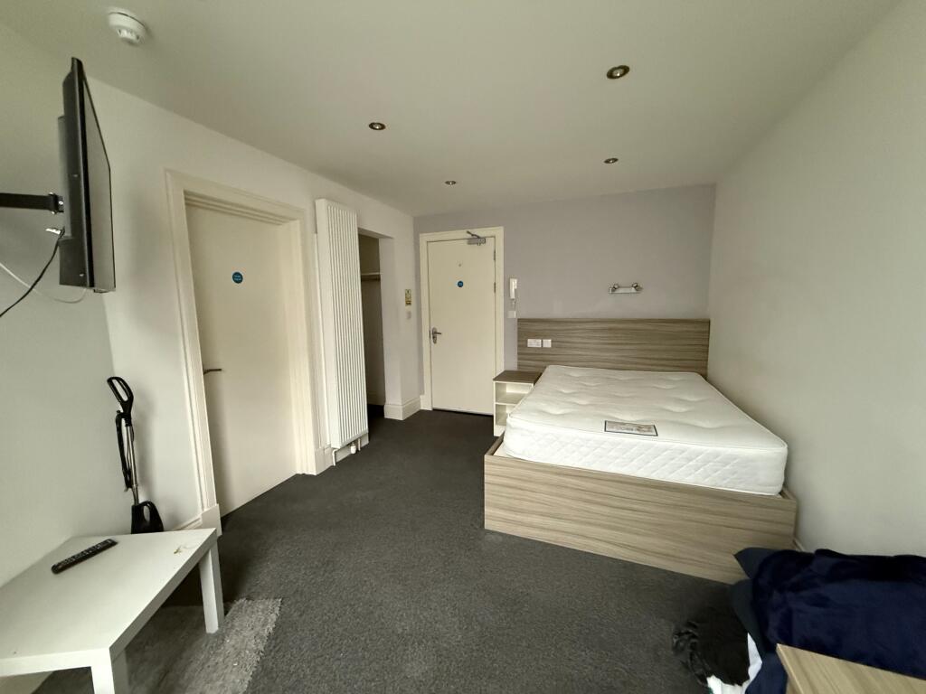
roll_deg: +1.0
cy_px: 347
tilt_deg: -7.3
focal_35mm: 14
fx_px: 375
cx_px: 463
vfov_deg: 85.7
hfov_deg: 102.1
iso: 800
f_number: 2.2
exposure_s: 1/50
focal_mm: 2.22
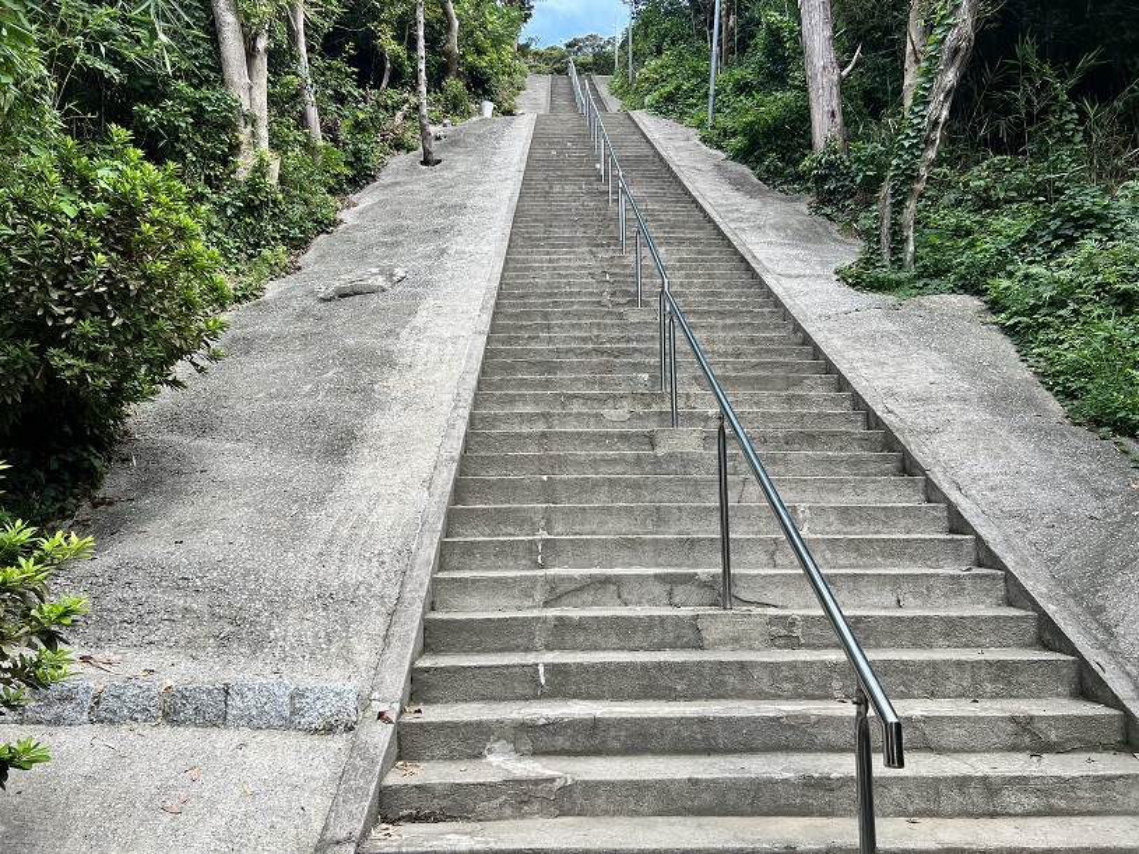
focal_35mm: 26
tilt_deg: +7.9
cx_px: 570
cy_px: 427
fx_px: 855
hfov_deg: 67.3
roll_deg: +0.2
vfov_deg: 53.1
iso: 50
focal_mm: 5.7
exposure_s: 1/909
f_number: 1.5
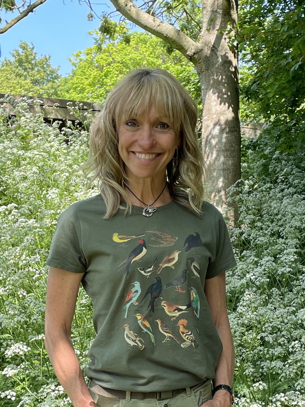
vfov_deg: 67.3
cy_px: 204
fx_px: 305
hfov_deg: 53.1
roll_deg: +0.0
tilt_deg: -6.1
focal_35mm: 26
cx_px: 152
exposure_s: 1/558
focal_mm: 4.2
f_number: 1.6
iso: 50
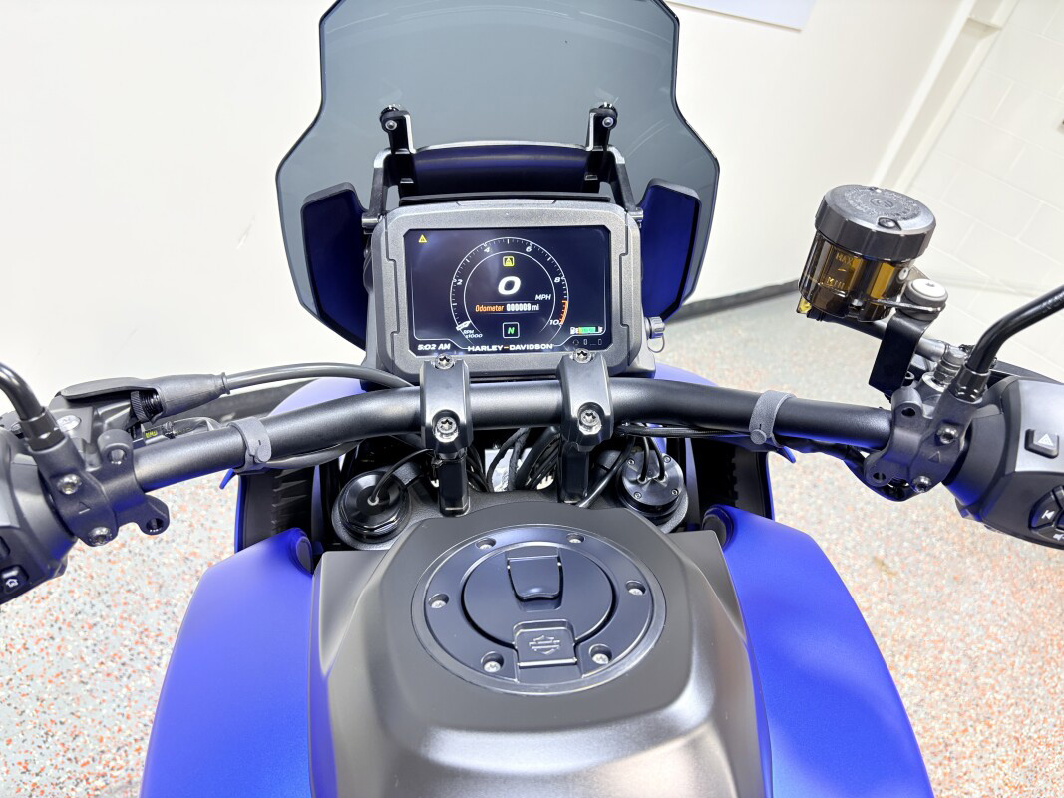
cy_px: 399
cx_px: 532
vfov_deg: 53.1
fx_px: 799
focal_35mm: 26
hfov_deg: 67.3
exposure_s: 1/120
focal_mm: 5.96
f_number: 1.6
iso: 80
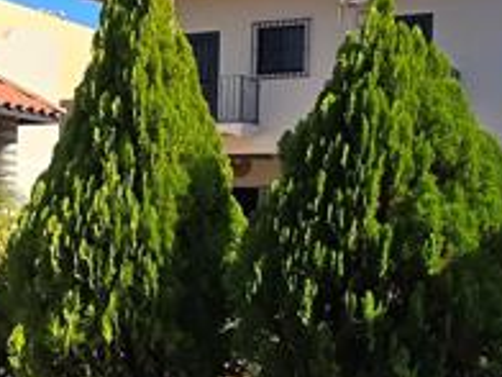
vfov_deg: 21.6
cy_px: 236
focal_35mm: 68
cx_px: -33
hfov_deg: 26.6
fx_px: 986
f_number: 2.2
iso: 50
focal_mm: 2.2
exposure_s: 1/1775
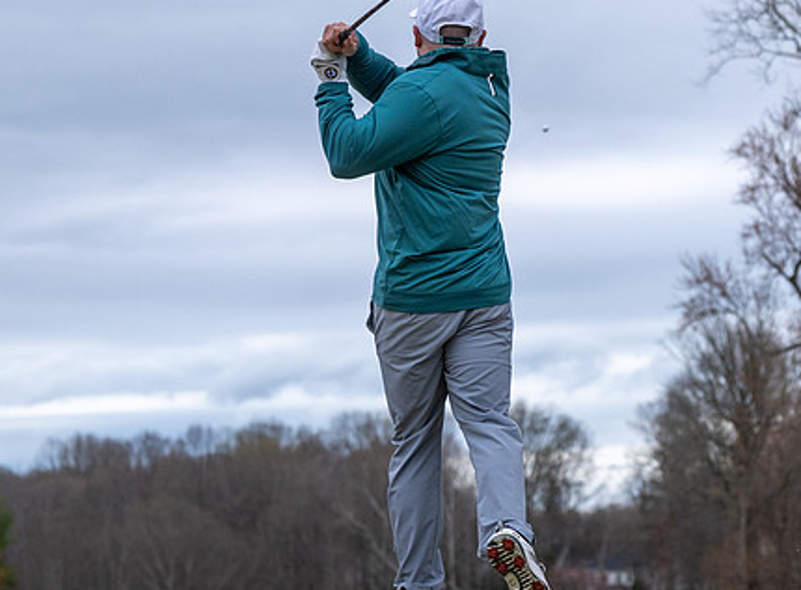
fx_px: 3013
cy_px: 435
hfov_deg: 15.1
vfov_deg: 11.2
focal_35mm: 131
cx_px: 593
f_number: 2.8
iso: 200
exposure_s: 1/3200
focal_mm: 45
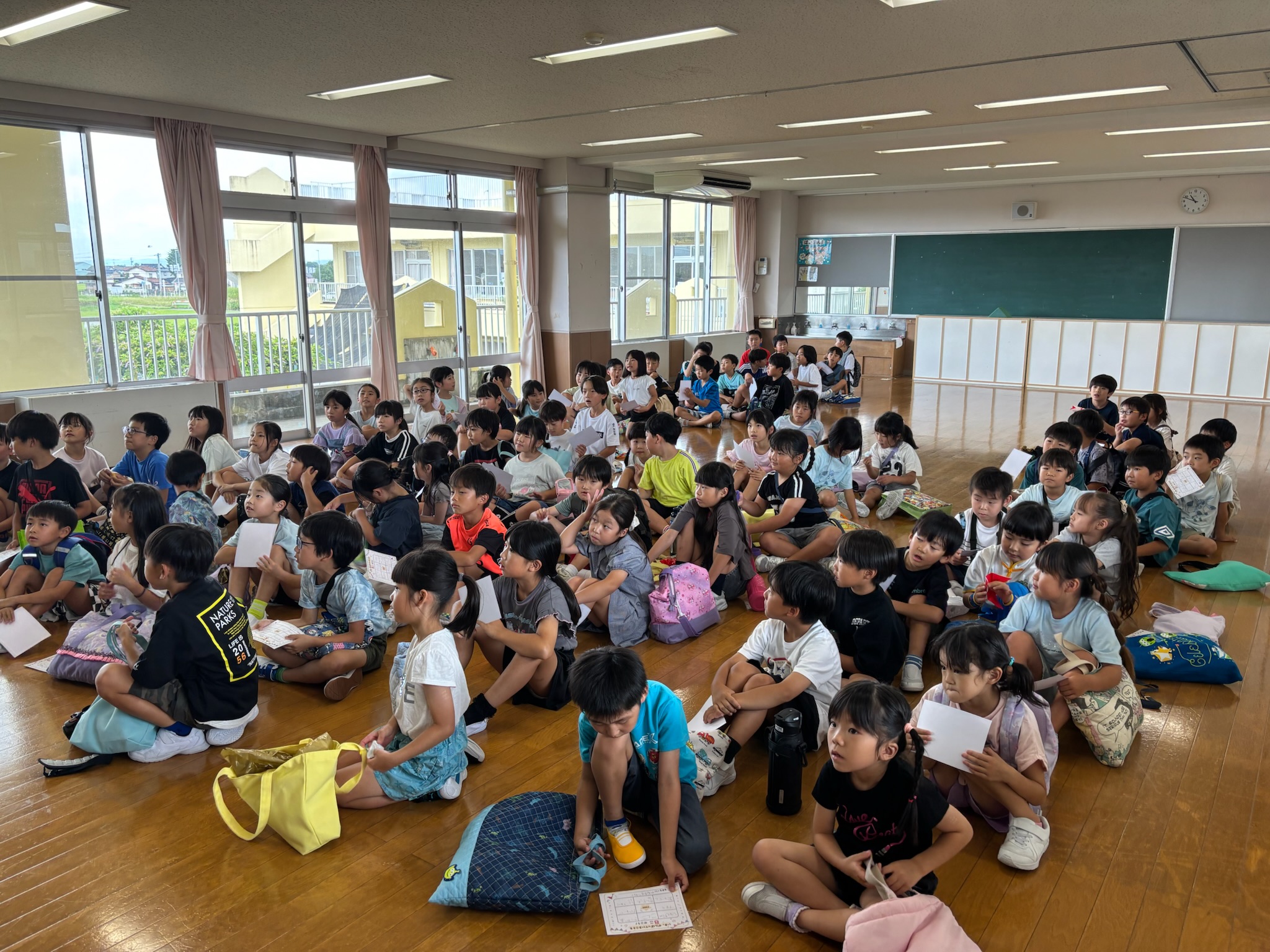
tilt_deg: -12.2
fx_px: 954
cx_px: 635
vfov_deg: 53.1
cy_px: 476
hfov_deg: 67.3
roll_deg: -0.1
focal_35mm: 26
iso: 64
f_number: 1.6
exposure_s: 1/122
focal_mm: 5.96
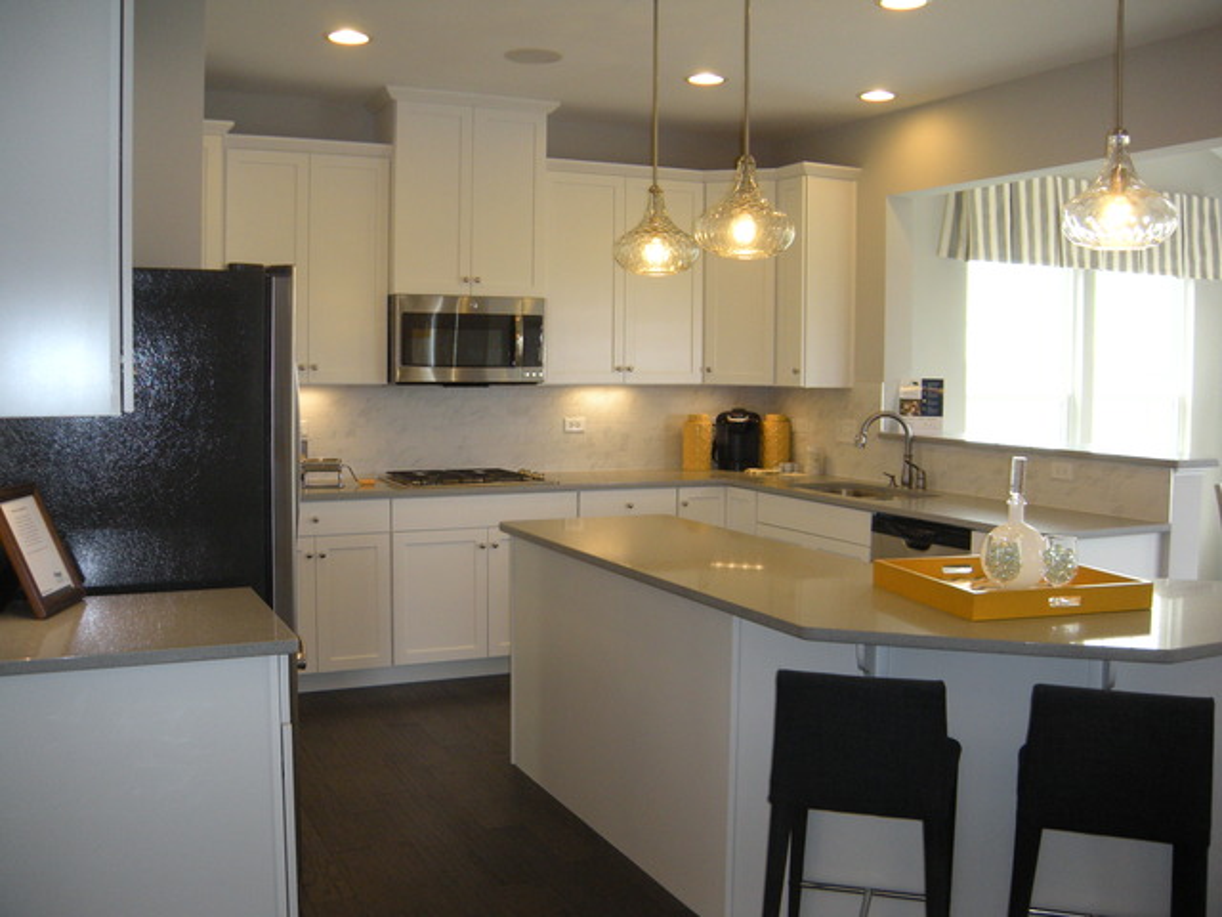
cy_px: 458
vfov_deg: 40.7
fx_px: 1236
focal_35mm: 35
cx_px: 611
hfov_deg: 52.6
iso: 144
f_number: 3.8
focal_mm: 5.9
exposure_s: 1/56.5
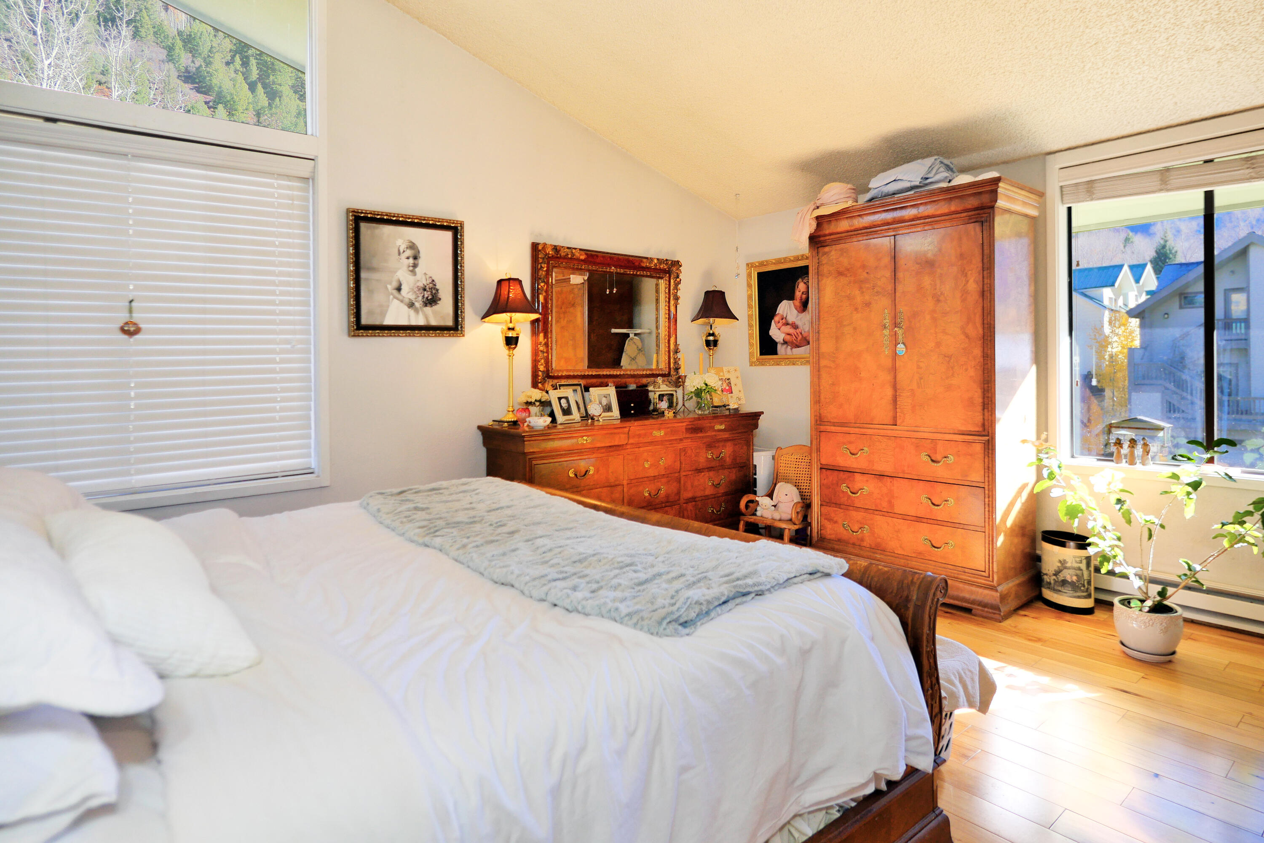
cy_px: 422
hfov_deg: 90.0
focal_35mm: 18
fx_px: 632
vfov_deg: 67.4
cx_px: 632
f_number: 3.5
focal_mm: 9
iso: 800
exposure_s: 1/400
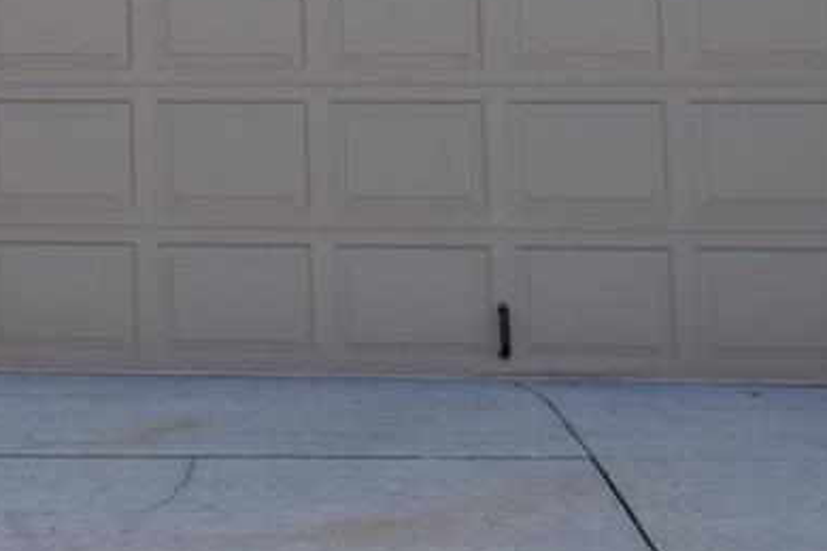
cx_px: -731
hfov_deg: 11.6
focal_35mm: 162
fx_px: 3720
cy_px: -364
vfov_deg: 8.2
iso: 100
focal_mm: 28
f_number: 5.6
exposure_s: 1/125
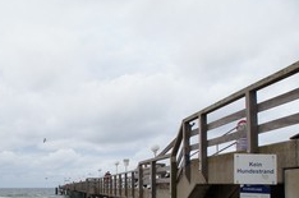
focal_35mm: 53
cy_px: 178
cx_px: 112
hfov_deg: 37.4
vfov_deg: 24.7
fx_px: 439
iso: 100
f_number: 6.3
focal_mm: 18
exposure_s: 1/100
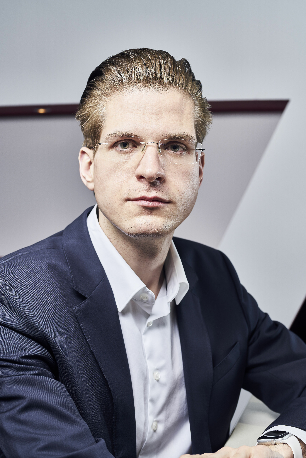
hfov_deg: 27.0
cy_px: 229
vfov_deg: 39.6
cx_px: 153
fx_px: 637
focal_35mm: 50
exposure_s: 1/200
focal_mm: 50
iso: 200
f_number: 5.6
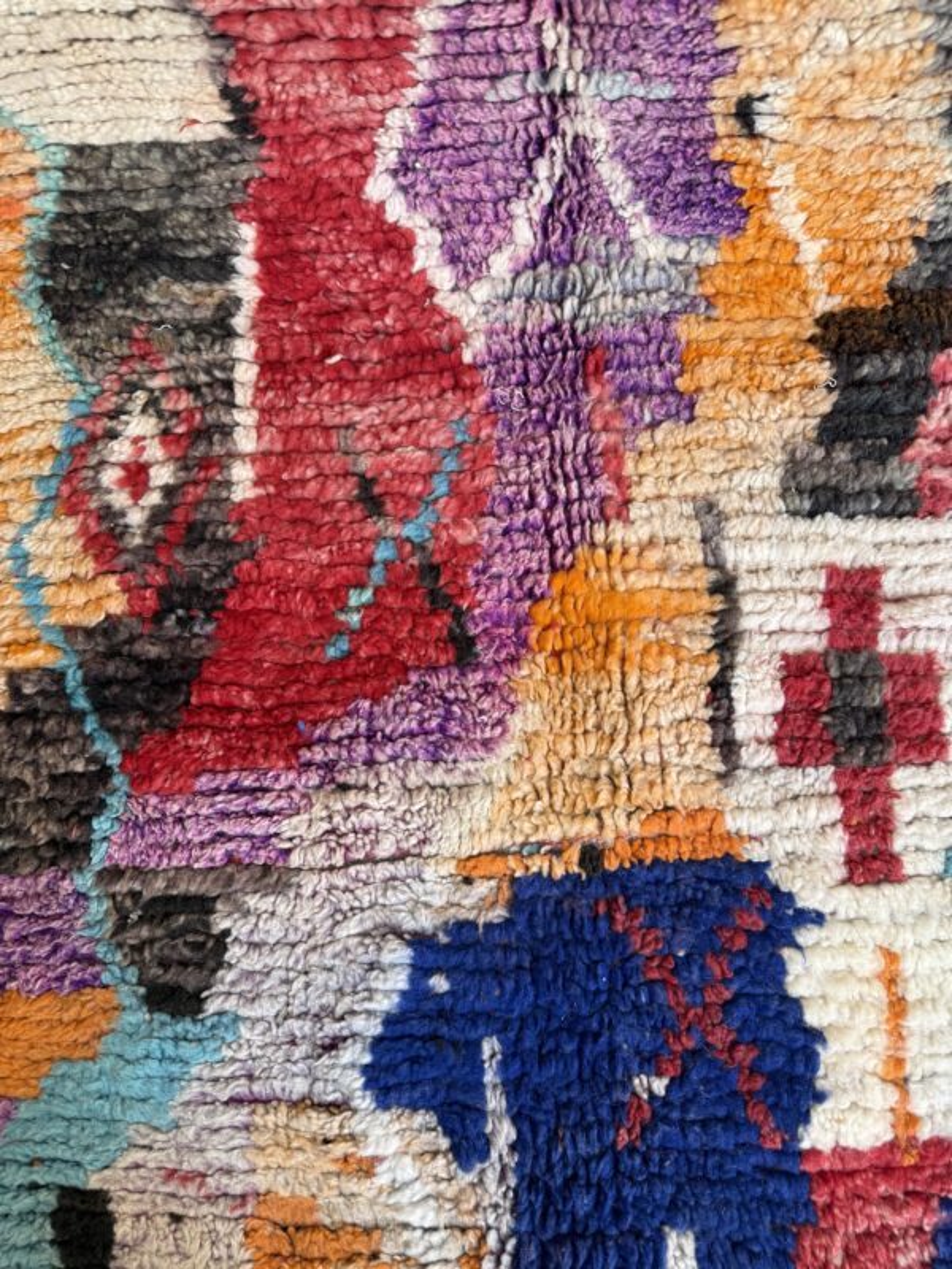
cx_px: 476
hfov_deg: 56.8
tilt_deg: -83.7
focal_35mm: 24
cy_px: 634
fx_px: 880
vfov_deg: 71.6
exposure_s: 1/121
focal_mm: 6.76
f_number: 1.78
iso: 80
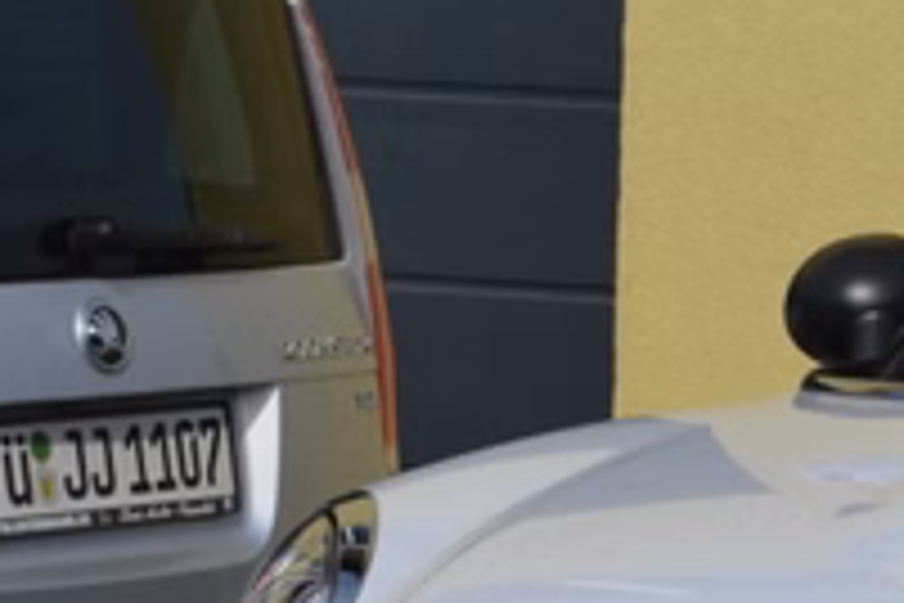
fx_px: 8235
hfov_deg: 6.1
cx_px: 1718
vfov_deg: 4.2
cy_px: 855
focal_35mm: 328
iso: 100
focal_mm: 55
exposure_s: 1/400
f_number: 10
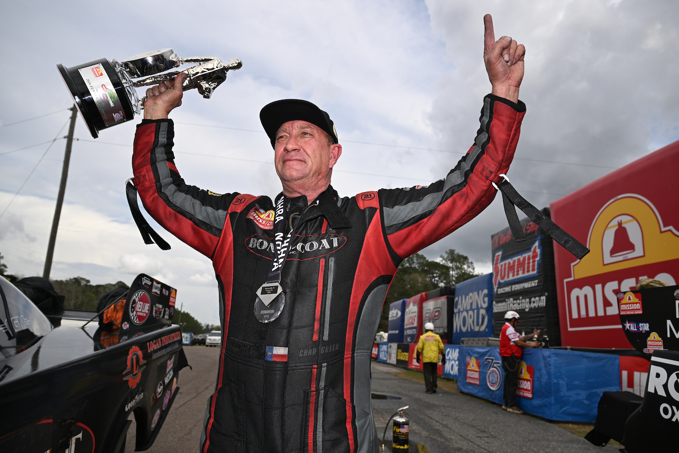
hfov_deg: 72.6
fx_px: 462
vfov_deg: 52.2
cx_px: 340
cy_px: 226
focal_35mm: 24
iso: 200
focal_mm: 24.5
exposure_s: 1/1250
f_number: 5.6
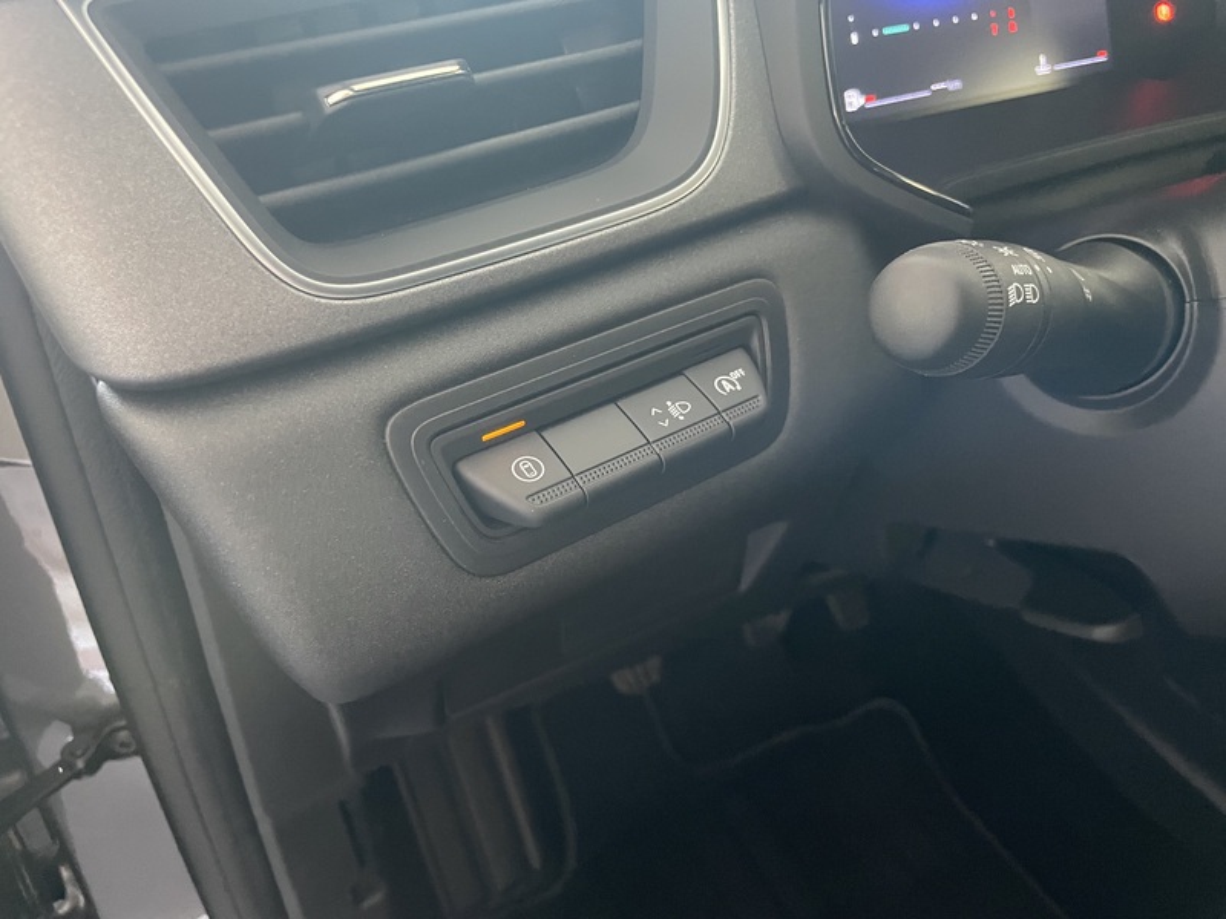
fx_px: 921
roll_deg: -0.5
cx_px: 613
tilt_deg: -39.7
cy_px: 460
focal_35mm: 26
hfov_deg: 67.3
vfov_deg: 53.1
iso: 640
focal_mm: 4.2
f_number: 1.6
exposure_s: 1/31
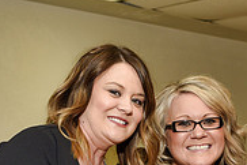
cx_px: 182
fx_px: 679
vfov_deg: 13.0
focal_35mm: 99
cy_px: 258
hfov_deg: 20.5
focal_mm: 31
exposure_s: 1/60
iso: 200
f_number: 5
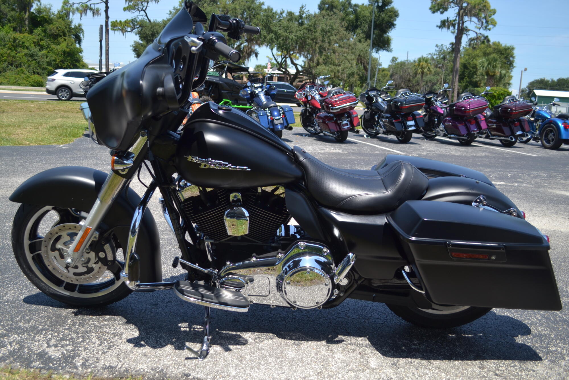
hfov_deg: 57.2
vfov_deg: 40.0
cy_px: 190
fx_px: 522
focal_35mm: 33
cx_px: 284
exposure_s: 1/500
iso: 100
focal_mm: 22
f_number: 4
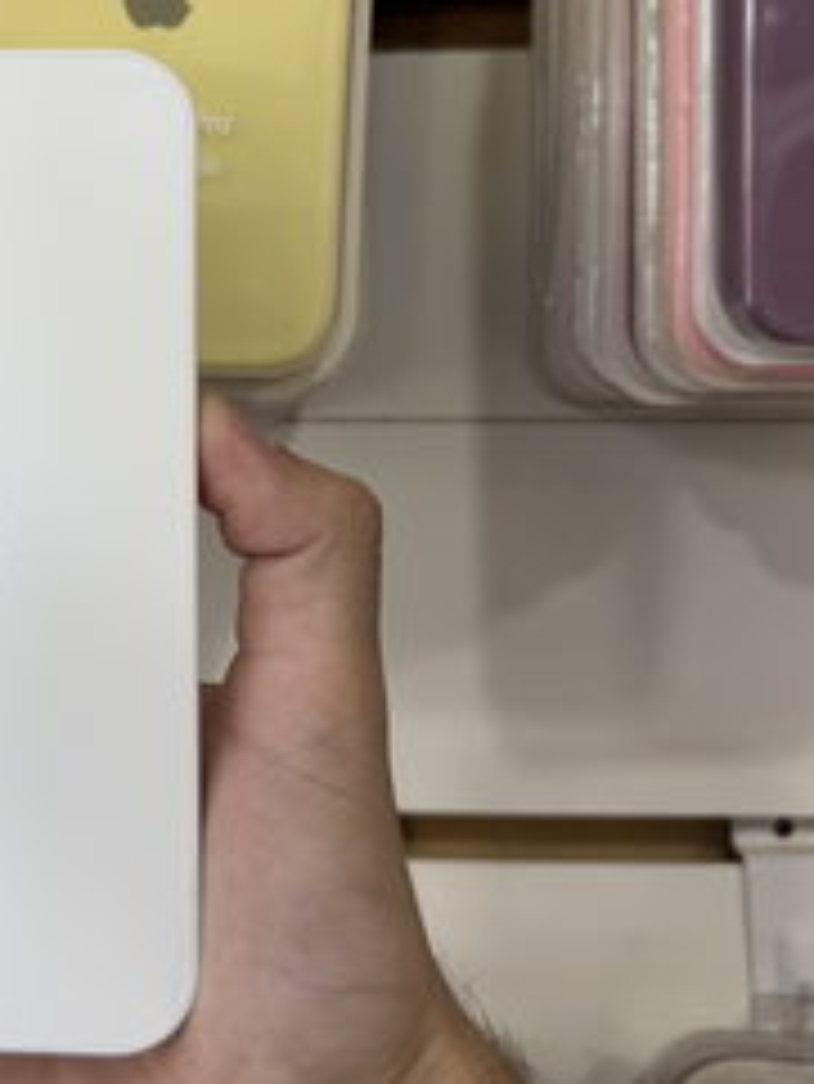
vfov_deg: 35.9
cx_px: -49
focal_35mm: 53
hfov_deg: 25.8
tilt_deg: +2.7
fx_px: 1660
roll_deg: +0.7
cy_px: 398
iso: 80
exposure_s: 1/100
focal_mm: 6.76
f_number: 1.78
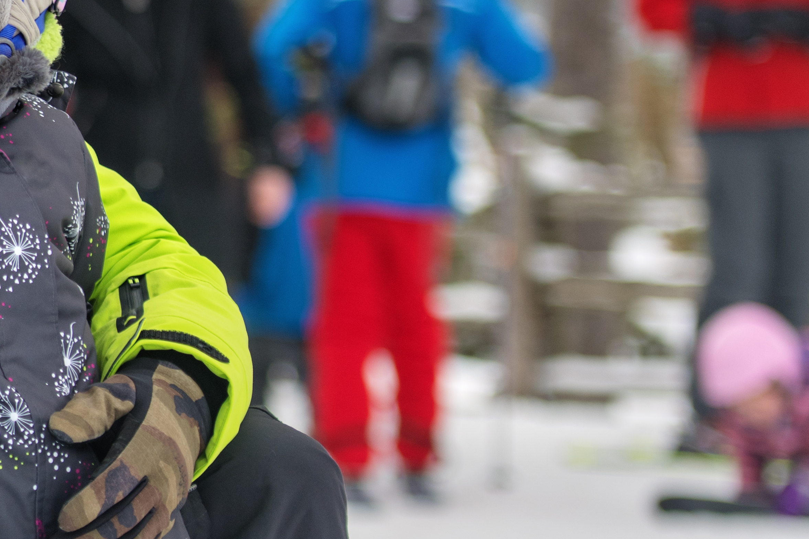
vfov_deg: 4.0
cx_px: -614
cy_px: 118
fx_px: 7752
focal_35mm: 345
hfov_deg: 5.9
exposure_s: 1/1600
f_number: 2.8
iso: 100
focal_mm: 98
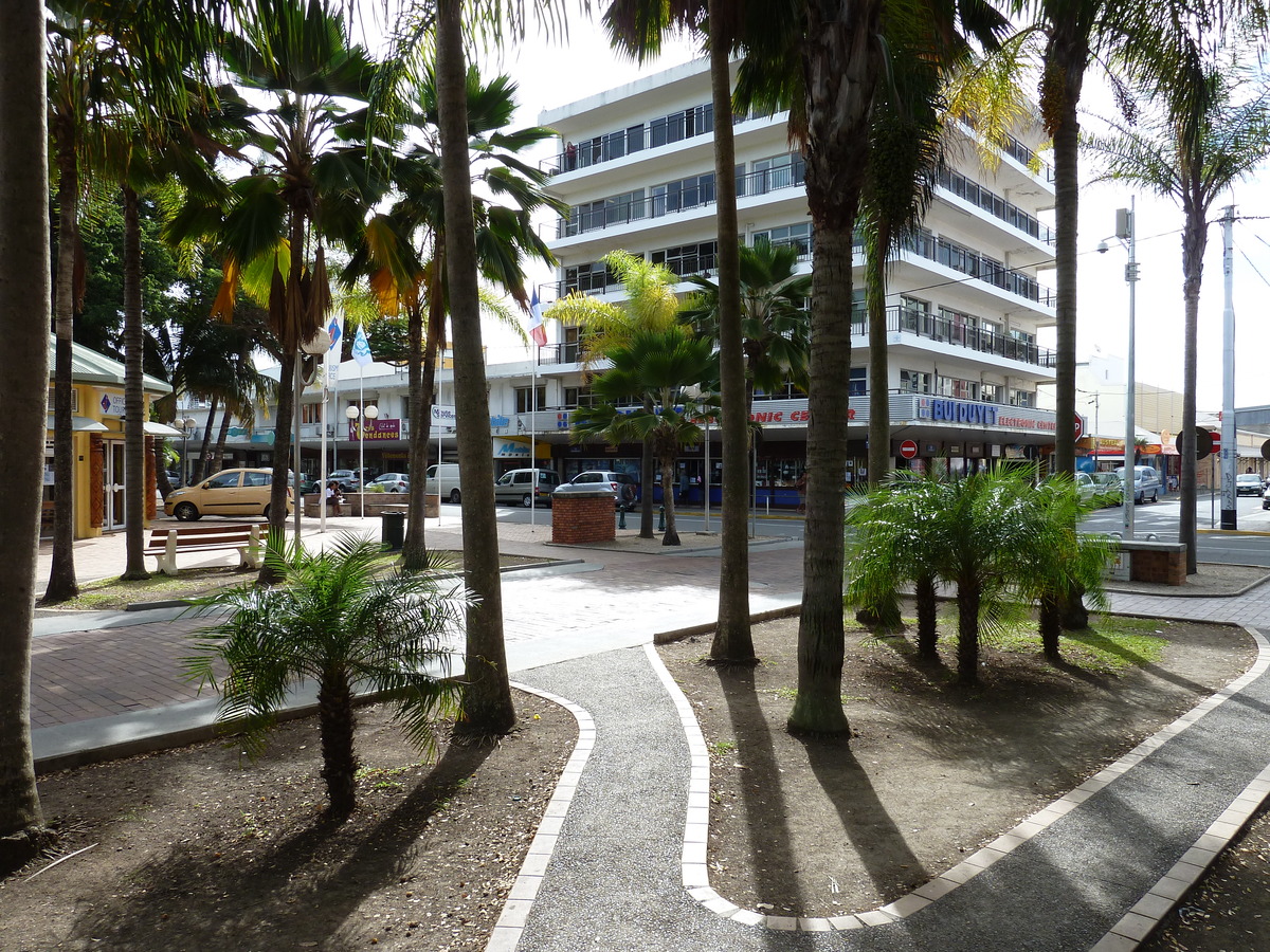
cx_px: 635
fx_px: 917
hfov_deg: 69.4
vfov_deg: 54.9
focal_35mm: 25
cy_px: 476
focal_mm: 4.1
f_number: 4
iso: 80
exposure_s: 1/200
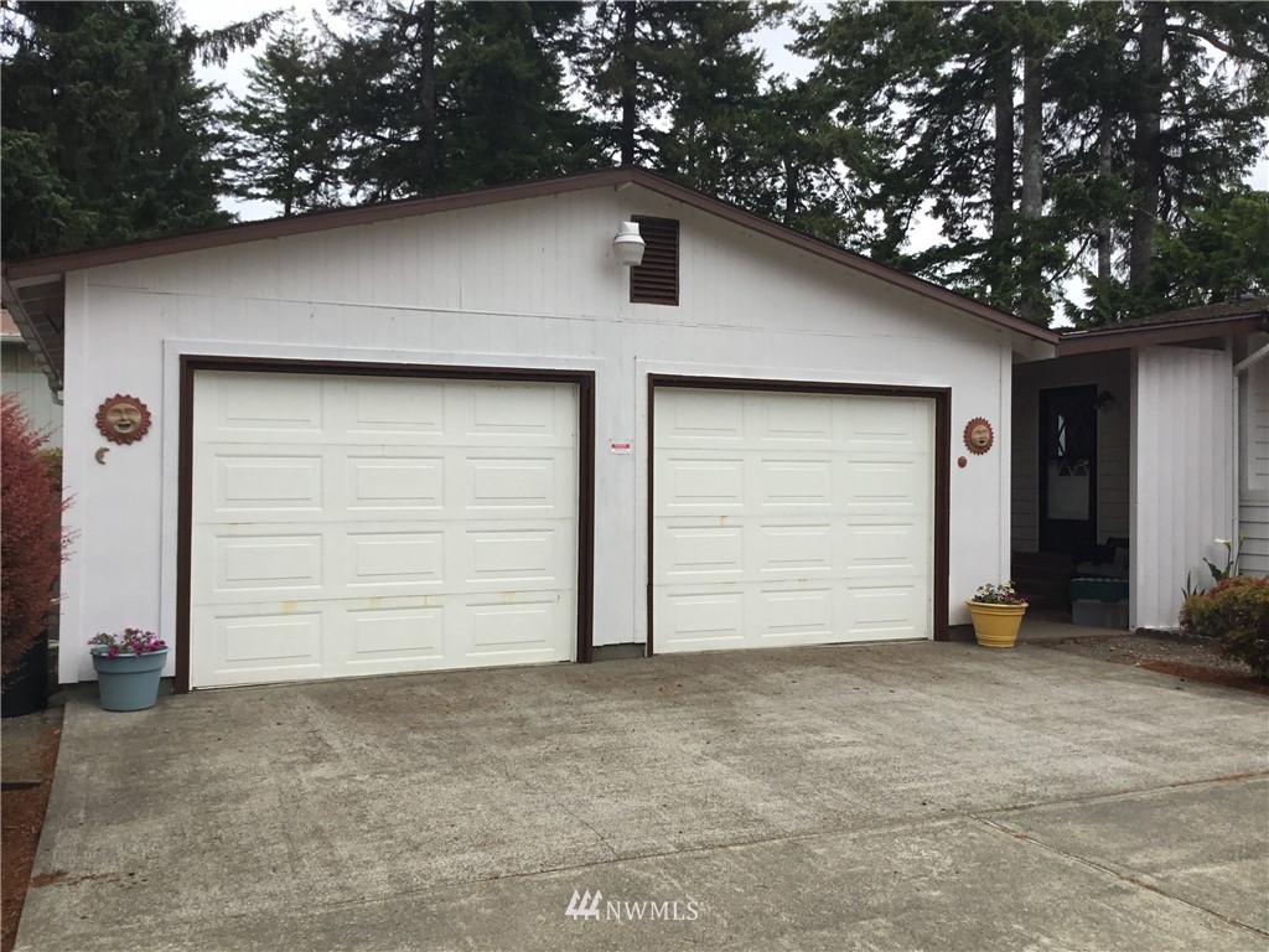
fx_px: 1136
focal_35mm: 31
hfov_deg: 58.4
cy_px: 476
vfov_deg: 45.4
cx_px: 634
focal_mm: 3.3
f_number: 2.4
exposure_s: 1/858
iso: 25
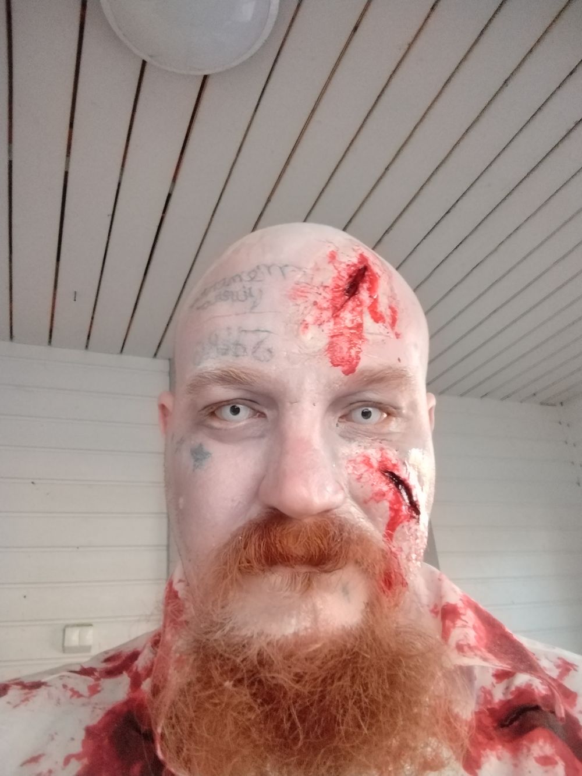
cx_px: 291
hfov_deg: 53.1
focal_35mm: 26
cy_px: 388
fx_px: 583
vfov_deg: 67.3
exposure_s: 1/25
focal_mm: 2.79
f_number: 2
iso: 385
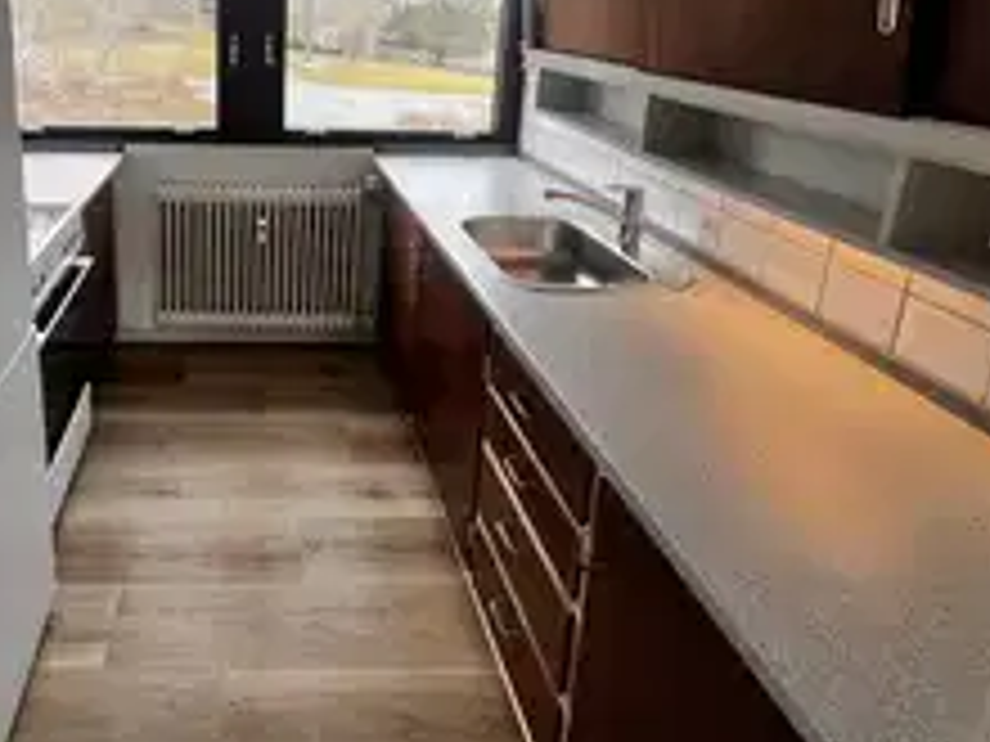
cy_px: 157
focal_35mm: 22
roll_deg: -1.3
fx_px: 629
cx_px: 277
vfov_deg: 57.0
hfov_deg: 72.3
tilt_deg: -13.5
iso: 32
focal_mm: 1.57
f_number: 1.8
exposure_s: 1/157
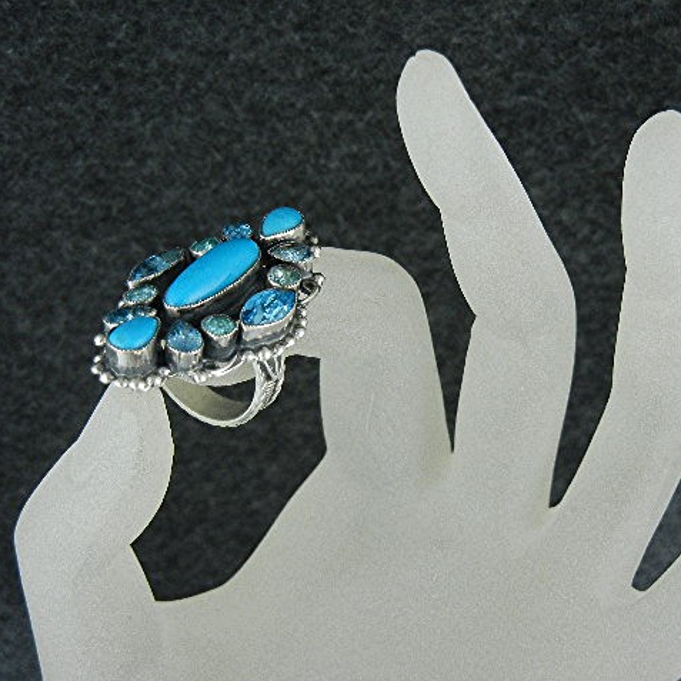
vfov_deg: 24.7
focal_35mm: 70
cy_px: 341
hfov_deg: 24.6
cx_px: 395
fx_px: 1558
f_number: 4
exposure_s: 1/19.6
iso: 400
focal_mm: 10.6
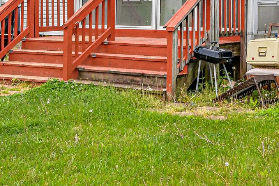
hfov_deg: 23.5
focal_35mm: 83
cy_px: -35
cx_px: 272
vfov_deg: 15.8
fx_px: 643
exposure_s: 1/1000
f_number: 8
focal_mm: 29
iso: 400
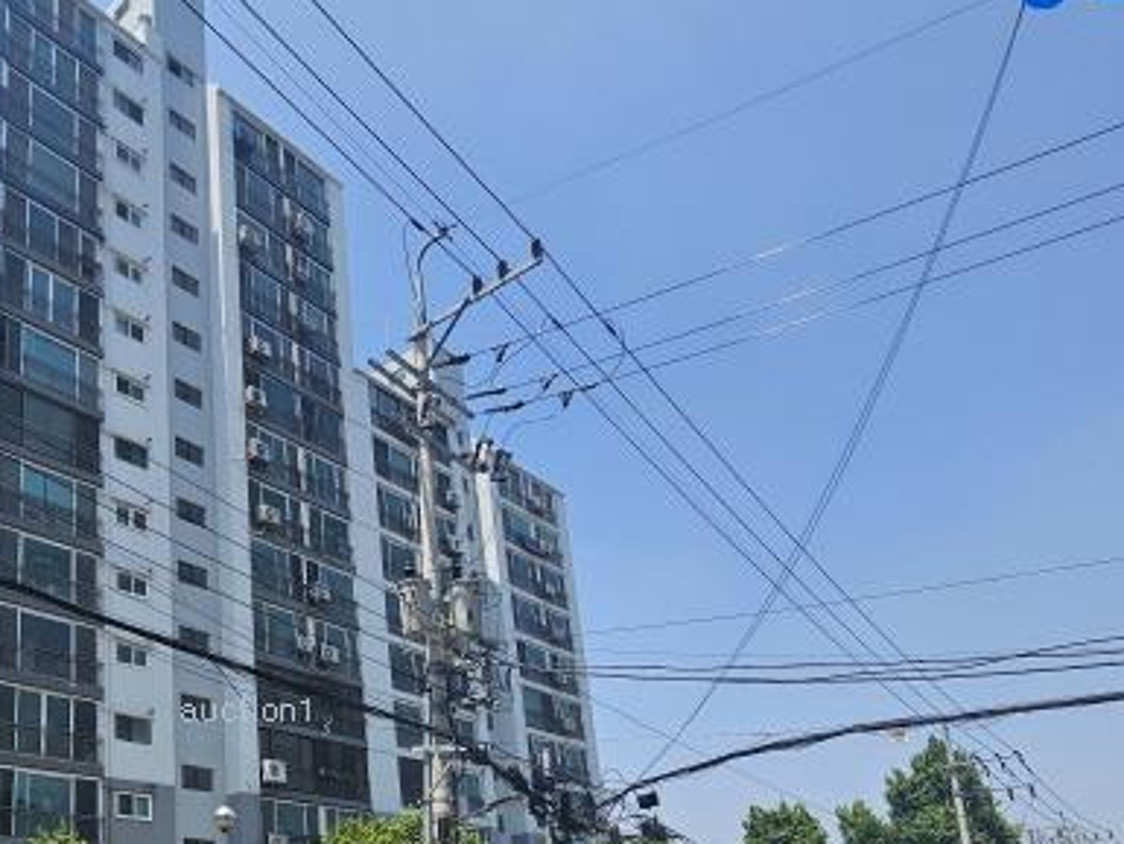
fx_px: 877
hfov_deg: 60.7
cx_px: 245
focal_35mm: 27
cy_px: 730
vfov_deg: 47.2
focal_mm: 2.2
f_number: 2.2
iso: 50
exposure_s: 1/2228
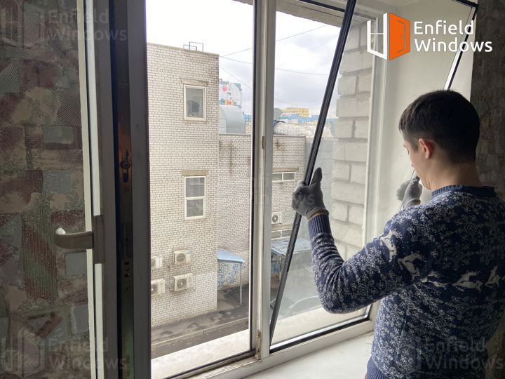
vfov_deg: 53.1
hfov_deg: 67.3
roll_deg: +0.0
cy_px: 190
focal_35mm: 26
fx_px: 379
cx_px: 252
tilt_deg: -8.8
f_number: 1.8
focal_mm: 4.25
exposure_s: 1/121
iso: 80
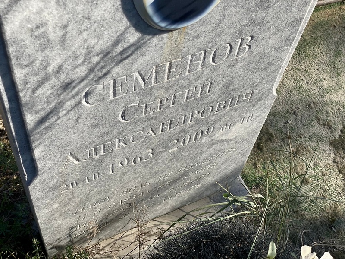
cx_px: 172
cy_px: 130
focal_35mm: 52
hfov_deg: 36.8
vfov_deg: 28.0
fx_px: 518
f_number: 2
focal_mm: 6
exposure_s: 1/1115
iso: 20
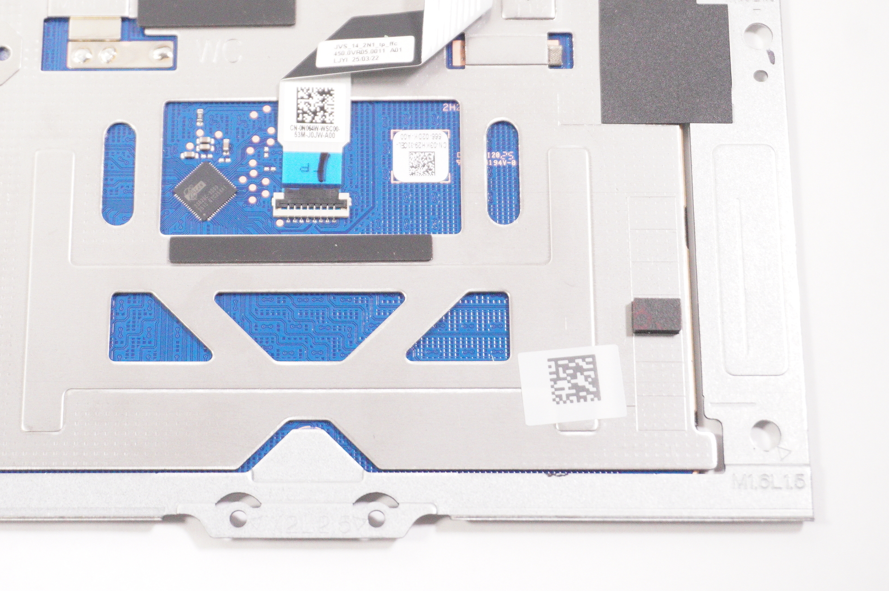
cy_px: 225
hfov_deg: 26.1
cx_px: 339
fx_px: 1915
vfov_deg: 17.5
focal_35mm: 78
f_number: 5.6
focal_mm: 41
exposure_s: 1/400
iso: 6400
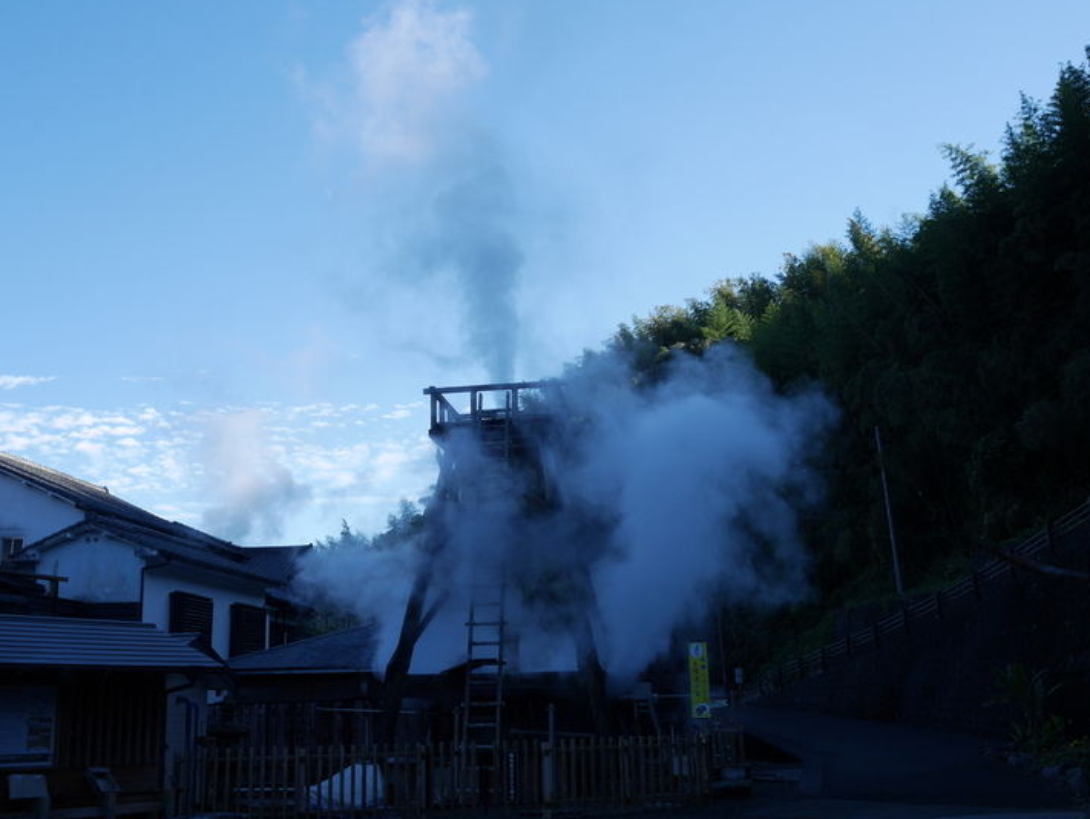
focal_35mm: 39
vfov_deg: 36.8
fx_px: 1229
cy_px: 356
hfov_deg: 47.8
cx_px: 487
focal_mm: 17
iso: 200
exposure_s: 1/500
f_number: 5.6
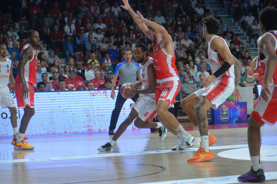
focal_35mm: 130
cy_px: 92
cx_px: 138
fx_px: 999
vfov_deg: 10.5
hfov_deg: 15.8
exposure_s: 1/800
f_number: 4
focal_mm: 130
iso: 6400
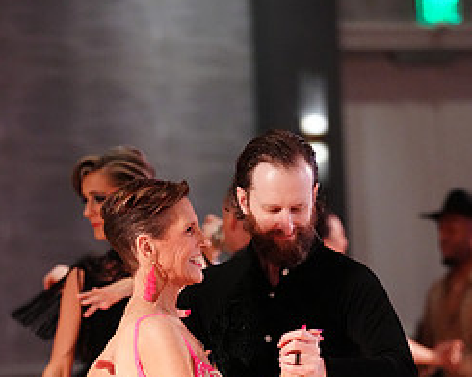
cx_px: 215
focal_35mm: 271
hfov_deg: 7.1
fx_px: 3786
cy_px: 517
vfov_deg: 5.7
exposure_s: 1/320
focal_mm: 122
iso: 5000
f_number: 2.8
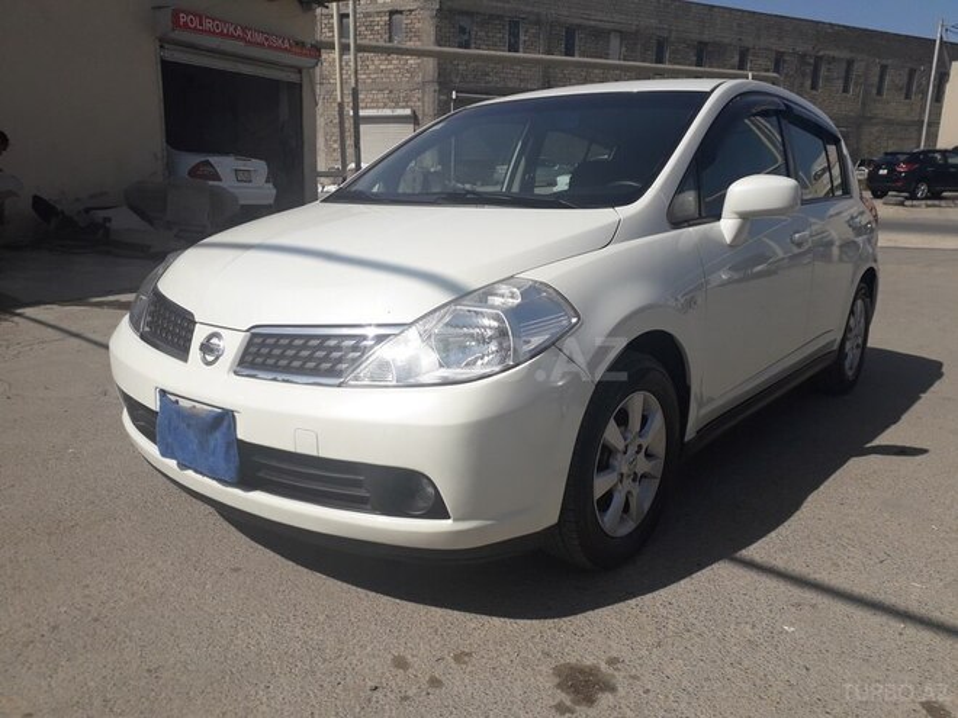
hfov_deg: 65.3
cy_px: 359
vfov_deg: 51.4
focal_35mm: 27
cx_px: 479
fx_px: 747
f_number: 1.9
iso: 40
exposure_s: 1/3226
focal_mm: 3.6
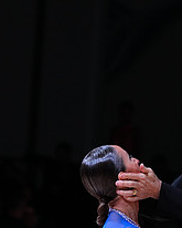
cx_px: 208
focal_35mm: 418
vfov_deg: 4.6
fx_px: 2812
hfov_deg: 3.7
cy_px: 273
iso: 1000
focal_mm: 158
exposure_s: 1/400
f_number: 4
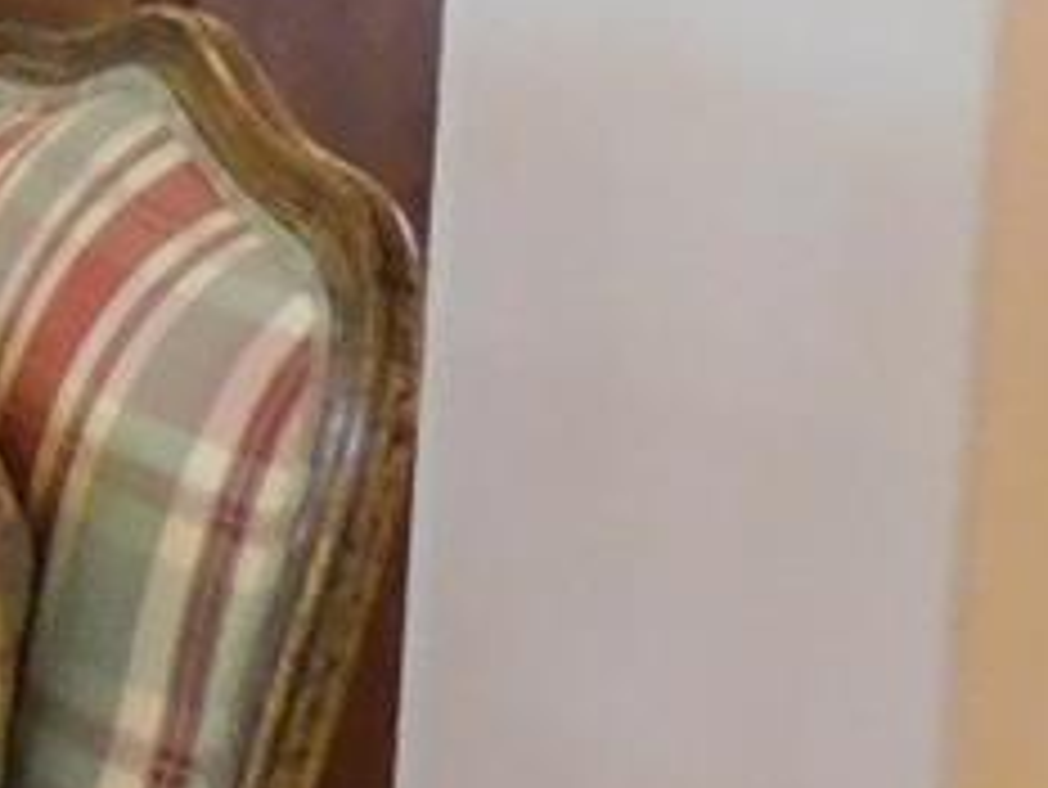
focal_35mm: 148
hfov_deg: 9.9
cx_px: -2145
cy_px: -261
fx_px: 4483
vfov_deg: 9.8
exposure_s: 1/13
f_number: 3
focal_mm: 4
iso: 400
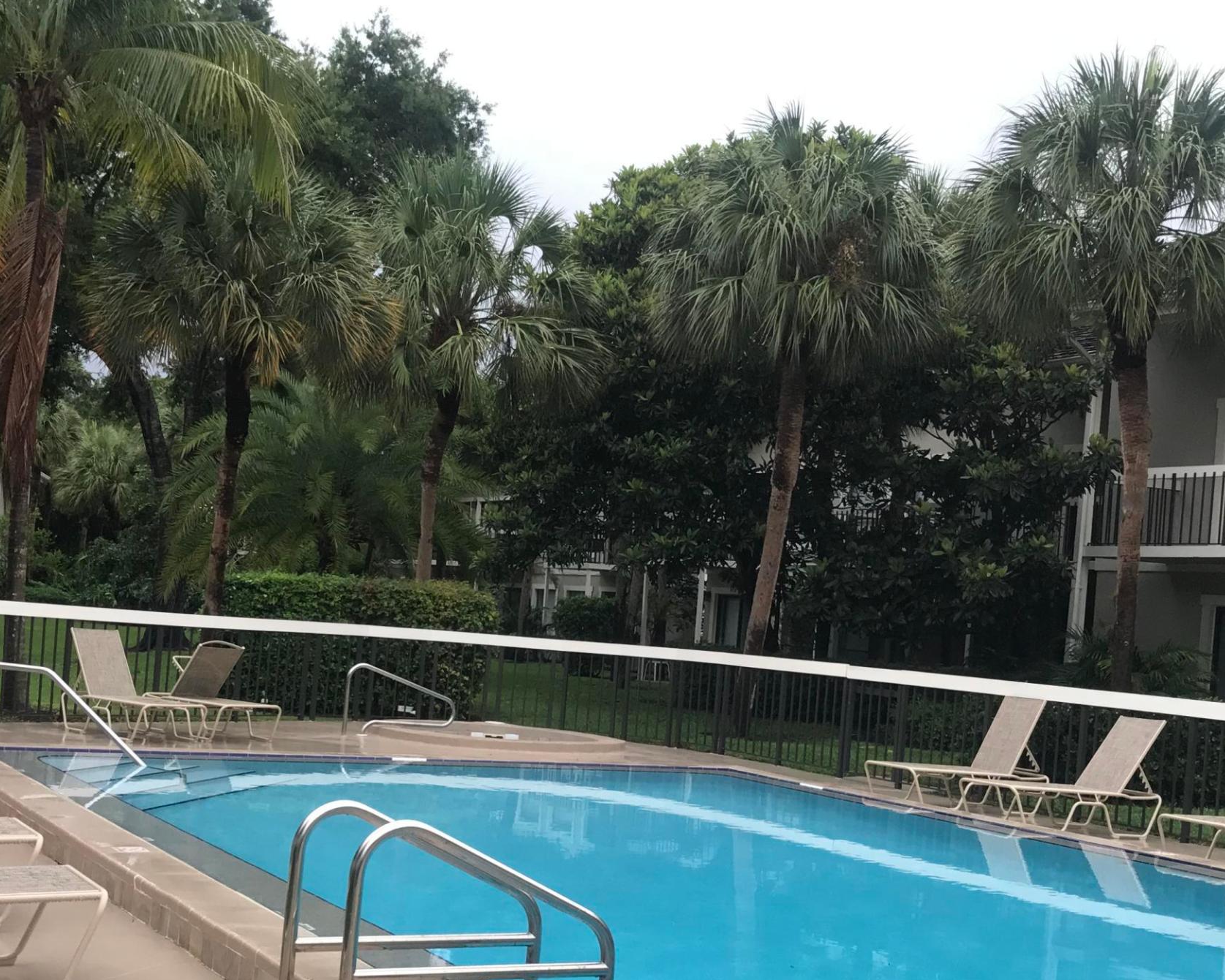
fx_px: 1704
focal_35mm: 47
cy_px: 649
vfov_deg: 31.8
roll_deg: -4.2
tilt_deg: -0.1
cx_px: 549
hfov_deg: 39.5
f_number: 1.8
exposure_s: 1/120
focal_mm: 3.99
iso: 40
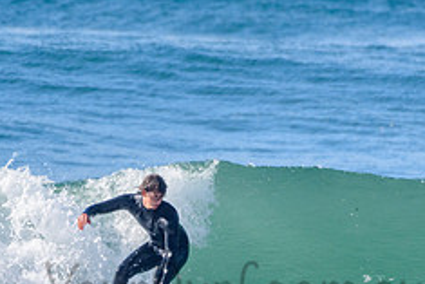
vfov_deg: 0.7
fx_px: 21900
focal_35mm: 1854
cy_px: 274
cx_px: 231
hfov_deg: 1.1
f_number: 5.6
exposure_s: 1/2000
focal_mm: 500
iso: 320
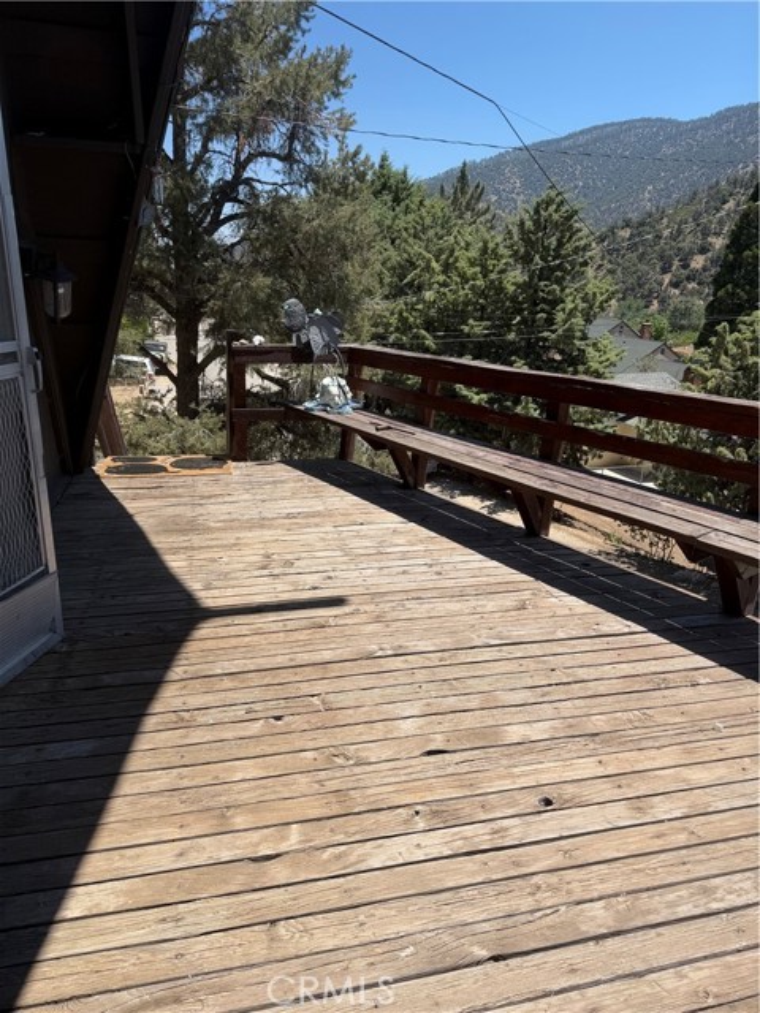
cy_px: 506
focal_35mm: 24
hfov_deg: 56.8
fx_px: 703
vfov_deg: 71.6
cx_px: 380
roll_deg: -1.3
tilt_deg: -19.5
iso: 80
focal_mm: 6.76
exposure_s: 1/4975
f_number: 1.78
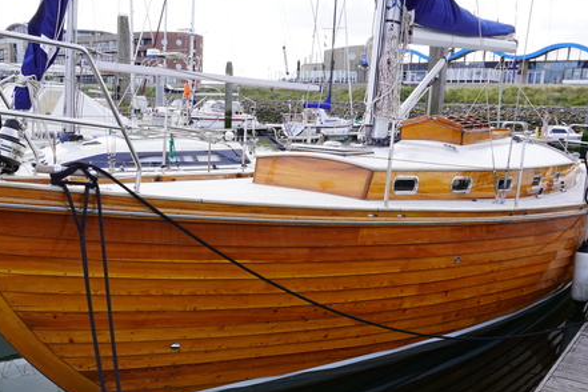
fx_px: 604
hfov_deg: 51.5
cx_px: 232
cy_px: 261
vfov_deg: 35.6
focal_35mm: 37
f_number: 7.1
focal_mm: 16
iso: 100
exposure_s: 1/100
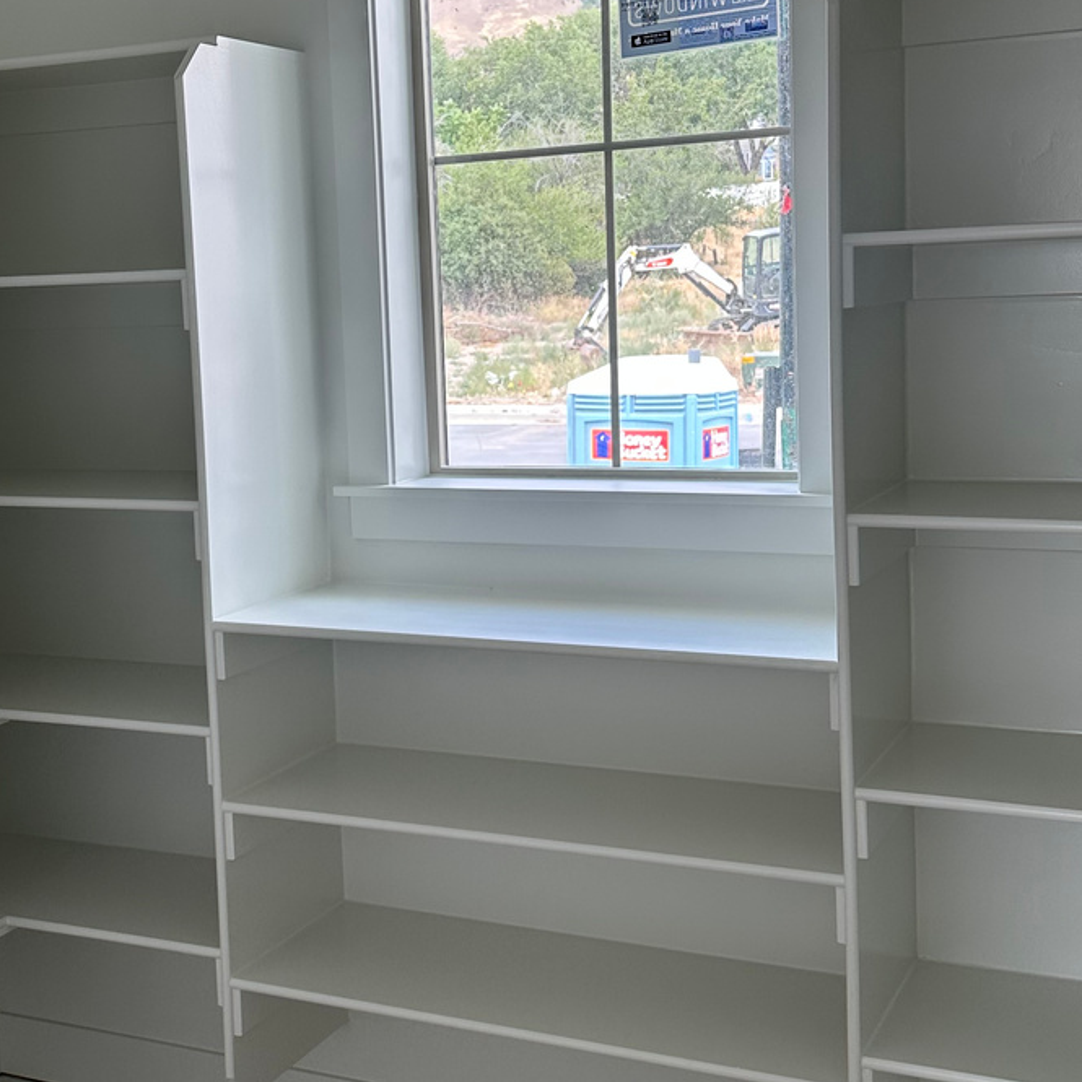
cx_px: 423
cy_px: 457
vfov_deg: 34.6
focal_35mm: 49
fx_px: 1733
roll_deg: +1.9
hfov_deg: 34.5
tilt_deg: -6.2
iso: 80
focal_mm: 6.86
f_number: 1.78
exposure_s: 1/165
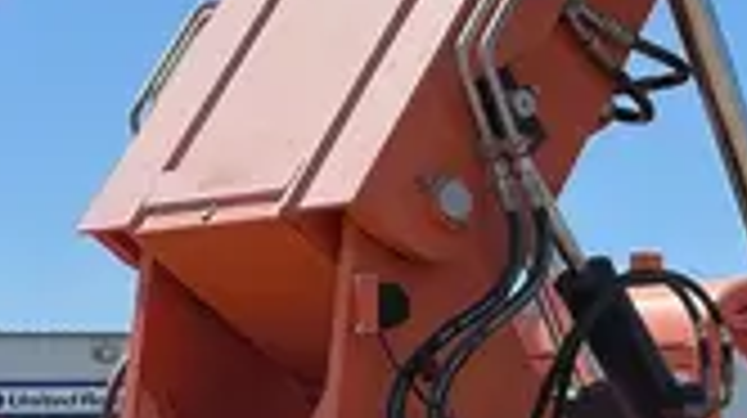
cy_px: 438
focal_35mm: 125
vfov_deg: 9.6
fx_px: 2474
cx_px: 1184
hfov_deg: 15.6
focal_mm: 4.2
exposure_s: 1/3731
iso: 32
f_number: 1.6
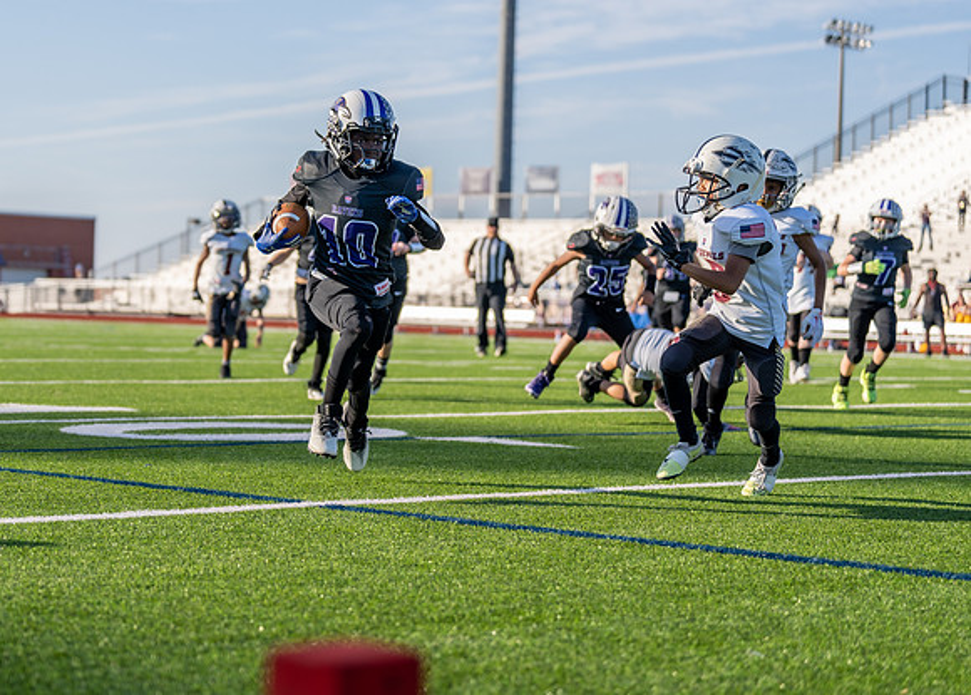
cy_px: 281
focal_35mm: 92
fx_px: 2542
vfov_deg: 15.6
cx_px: 327
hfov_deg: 21.5
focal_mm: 70
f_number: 2.8
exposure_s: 1/1250
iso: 100
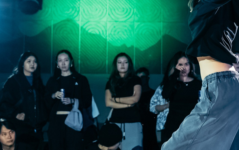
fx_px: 703
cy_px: 91
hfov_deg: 18.8
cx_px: 234
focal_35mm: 108
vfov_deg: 12.1
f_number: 2.8
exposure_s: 1/800
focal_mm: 33
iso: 3200
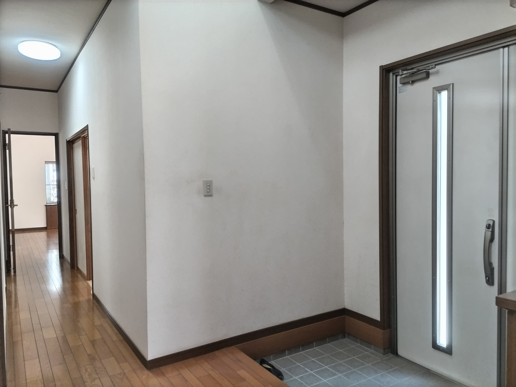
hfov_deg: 67.3
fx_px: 388
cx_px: 258
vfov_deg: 53.1
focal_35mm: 26
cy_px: 194
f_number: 1.79
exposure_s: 1/50
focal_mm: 4.8
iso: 498
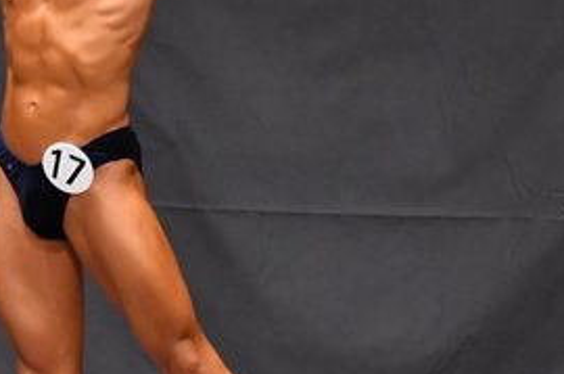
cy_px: 205
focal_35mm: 647
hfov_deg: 3.2
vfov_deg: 2.1
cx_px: 131
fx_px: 10118
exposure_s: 1/400
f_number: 5.6
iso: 6400
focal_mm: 150
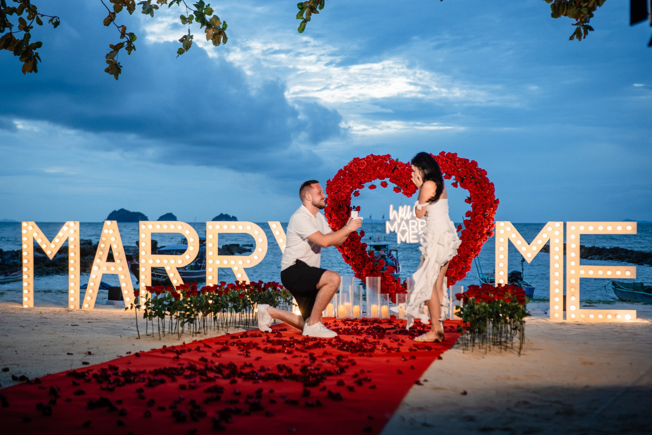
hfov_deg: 39.3
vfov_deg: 26.8
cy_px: 218
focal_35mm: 50
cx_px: 326
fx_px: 913
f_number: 2.2
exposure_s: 1/320
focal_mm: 50
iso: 640
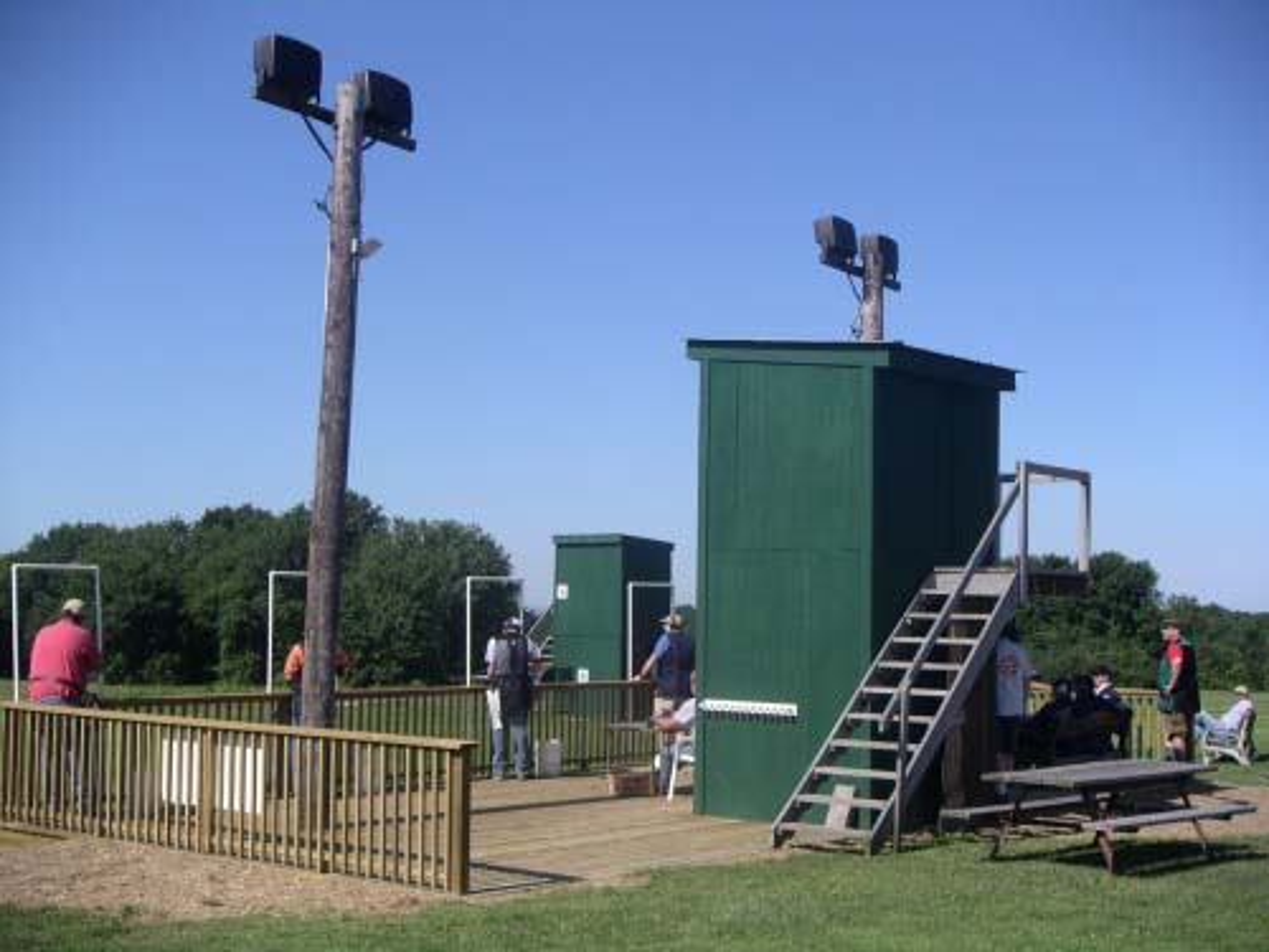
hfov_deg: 39.7
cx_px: 634
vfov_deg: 30.3
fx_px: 1760
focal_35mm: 48
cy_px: 476
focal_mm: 7.4
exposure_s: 1/190
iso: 50
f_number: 6.9
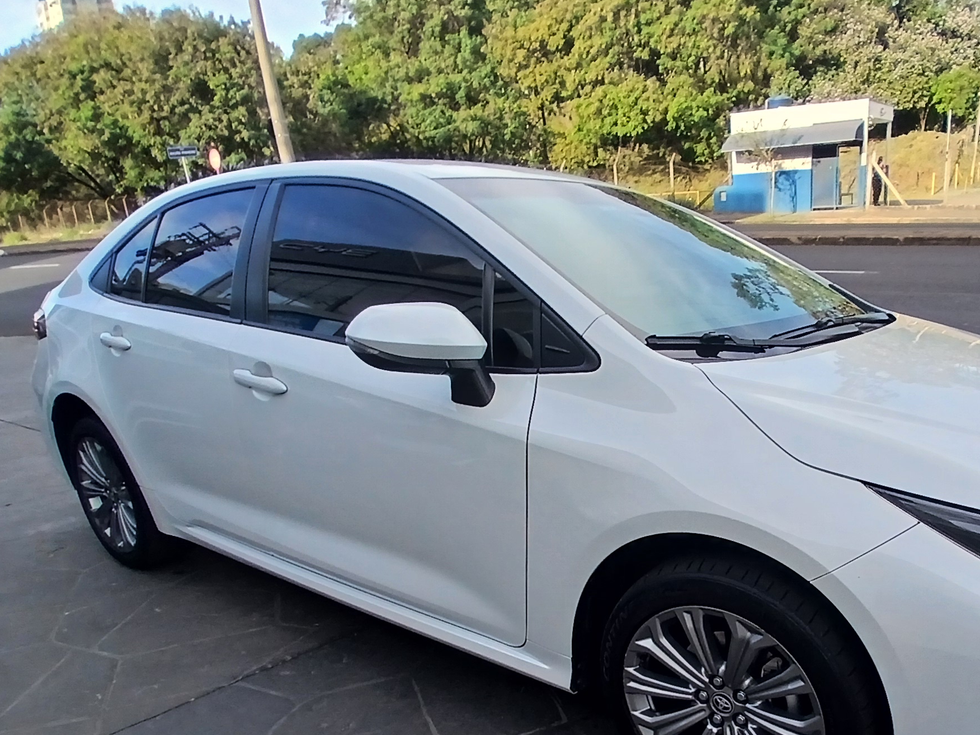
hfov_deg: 66.8
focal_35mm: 25
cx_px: 682
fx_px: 708
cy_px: 529
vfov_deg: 53.0
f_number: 2.2
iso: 50
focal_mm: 1.4
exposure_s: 1/333
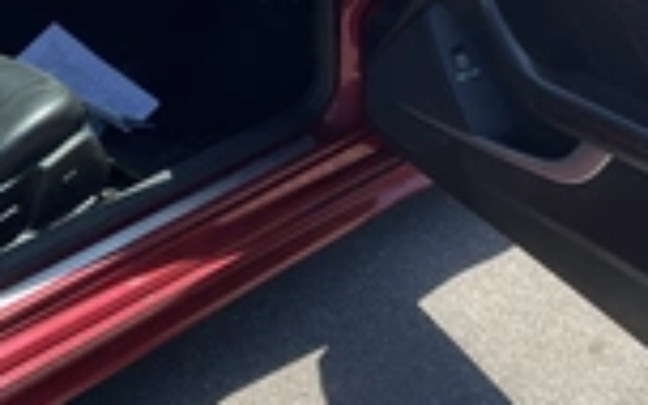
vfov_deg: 16.1
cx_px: 341
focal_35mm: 81
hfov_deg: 25.5
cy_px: 158
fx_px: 1430
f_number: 1.8
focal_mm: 3
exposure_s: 1/944
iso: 25
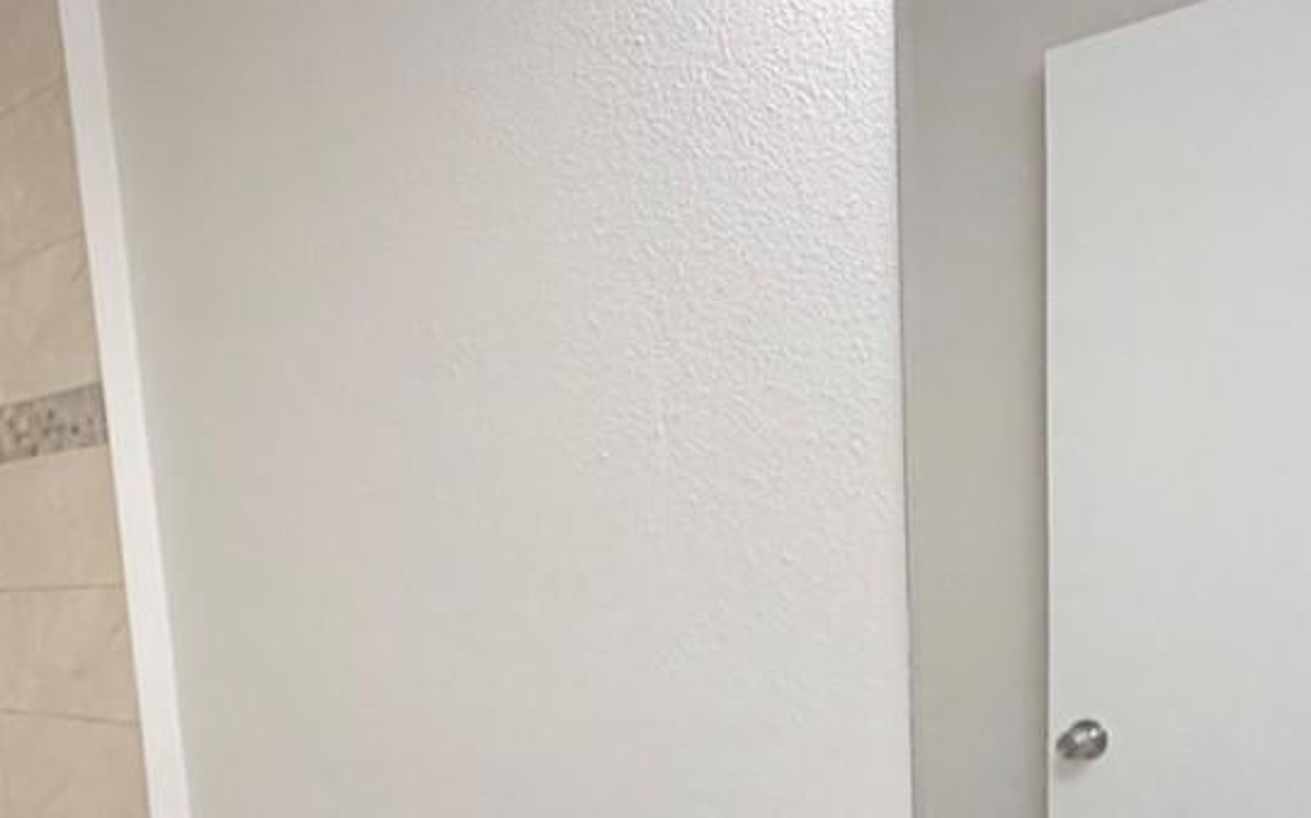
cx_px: 204
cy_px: 806
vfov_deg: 27.6
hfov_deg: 42.6
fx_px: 1571
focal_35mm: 44
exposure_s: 1/120
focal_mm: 2.22
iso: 80
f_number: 2.2
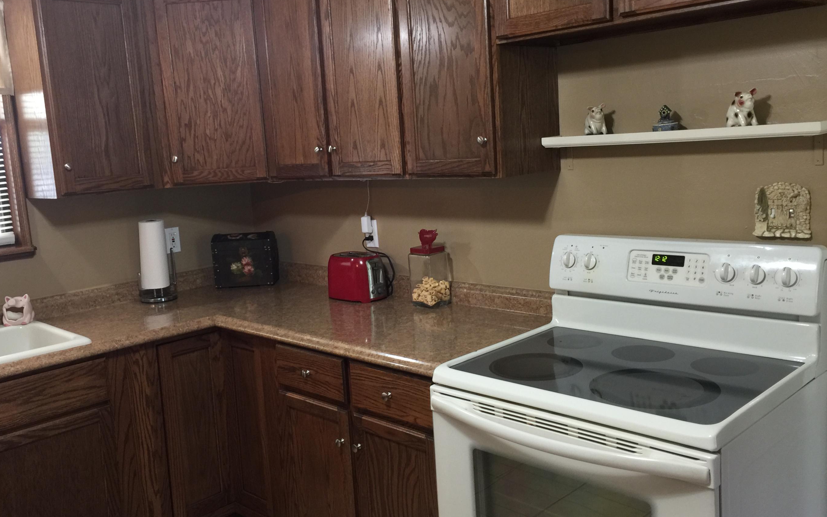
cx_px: 381
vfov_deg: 37.3
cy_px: 246
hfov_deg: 56.6
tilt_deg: -7.8
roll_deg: +4.0
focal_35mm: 34
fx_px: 766
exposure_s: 1/15
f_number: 2.2
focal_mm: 4.15
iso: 64
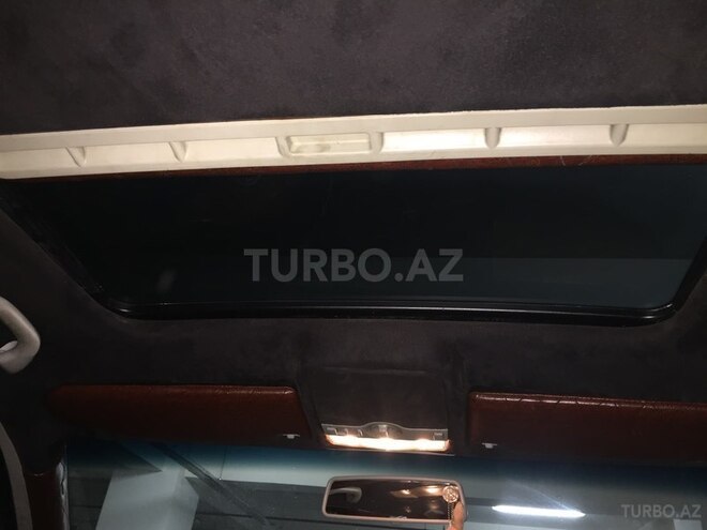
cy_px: 265
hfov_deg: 61.7
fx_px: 592
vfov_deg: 48.2
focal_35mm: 29
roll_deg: -7.5
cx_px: 354
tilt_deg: +30.9
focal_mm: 4.15
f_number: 2.2
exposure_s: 1/17
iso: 64
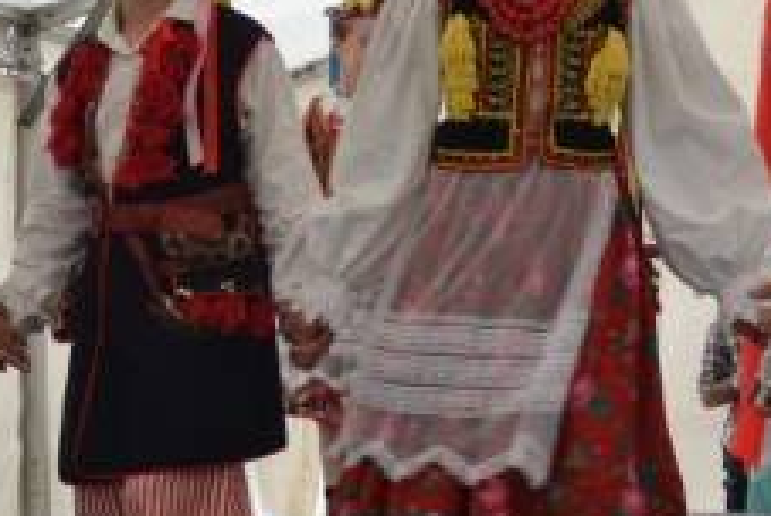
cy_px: 183
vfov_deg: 10.3
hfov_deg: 15.4
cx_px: 411
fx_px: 2852
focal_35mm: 133
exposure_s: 1/50
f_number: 4
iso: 400
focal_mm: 28
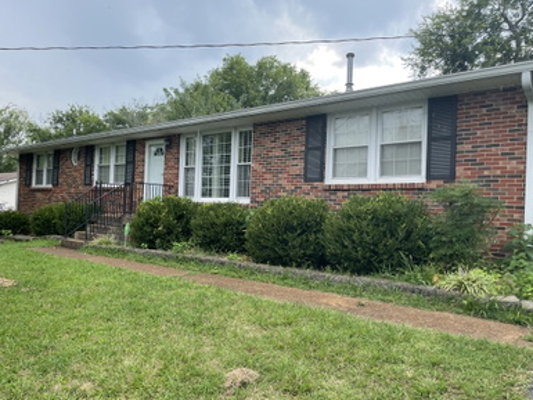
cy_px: 202
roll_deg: -2.5
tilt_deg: +1.1
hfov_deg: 65.3
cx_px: 262
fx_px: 416
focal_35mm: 27
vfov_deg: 51.4
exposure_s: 1/602
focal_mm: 4.2
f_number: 1.6
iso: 32
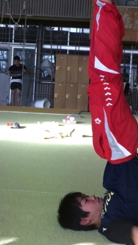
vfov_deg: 27.7
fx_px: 493
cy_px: 86
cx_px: 92
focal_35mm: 76
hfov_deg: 15.9
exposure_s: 1/275
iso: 32
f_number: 2.2
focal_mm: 4.12
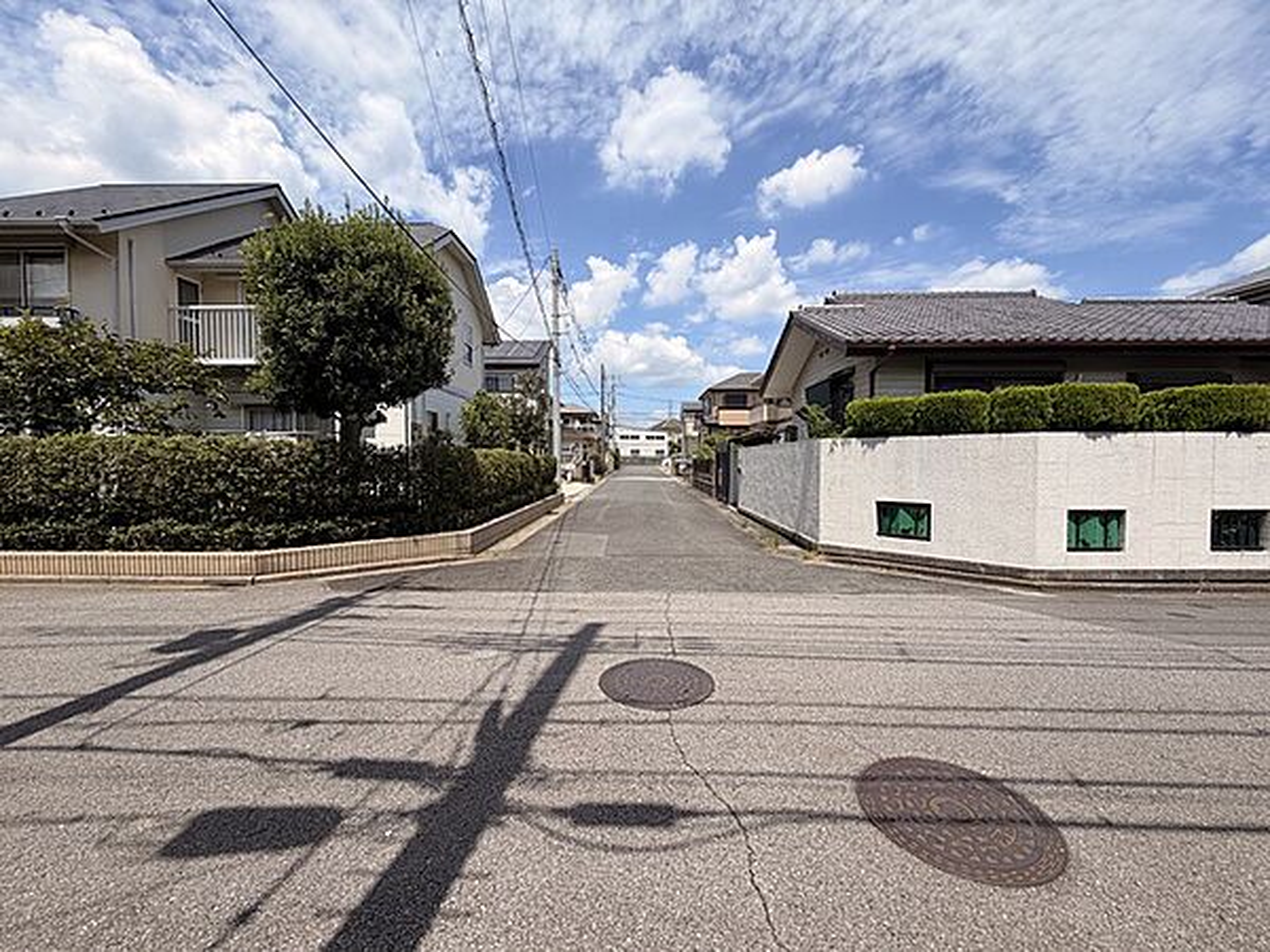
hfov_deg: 102.1
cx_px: 635
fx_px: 514
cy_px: 476
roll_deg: +1.1
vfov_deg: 85.7
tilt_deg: -1.4
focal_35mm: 14
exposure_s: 1/1001
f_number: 2.2
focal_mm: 2.22
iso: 20
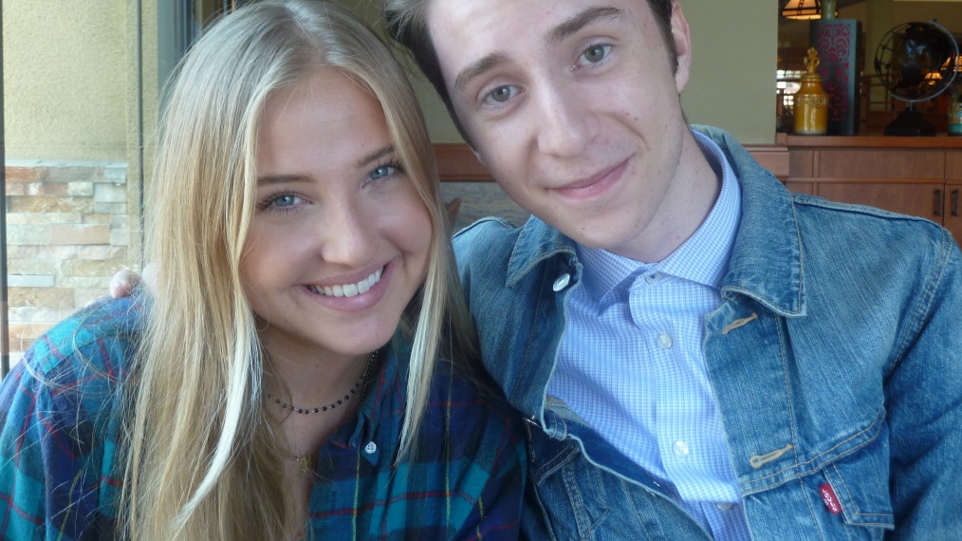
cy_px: 188
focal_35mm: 44
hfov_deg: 46.4
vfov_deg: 27.0
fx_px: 1122
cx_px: 479
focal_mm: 6.5
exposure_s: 1/30
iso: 125
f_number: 3.6
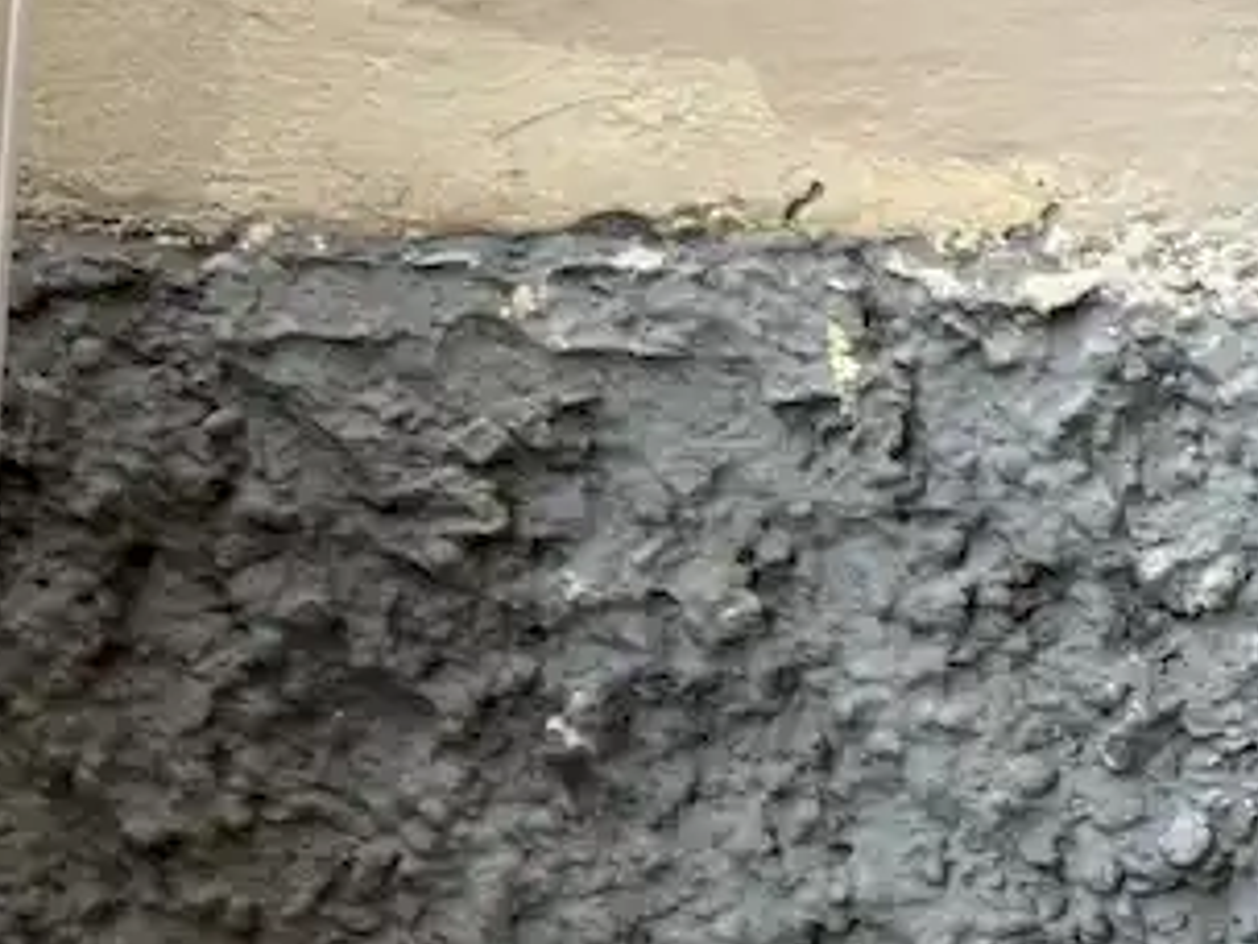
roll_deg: -1.8
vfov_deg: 10.5
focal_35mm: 138
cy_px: 1321
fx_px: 5015
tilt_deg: -15.0
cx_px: 2466
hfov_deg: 12.6
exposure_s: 1/121
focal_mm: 6.76
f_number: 1.78
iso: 64
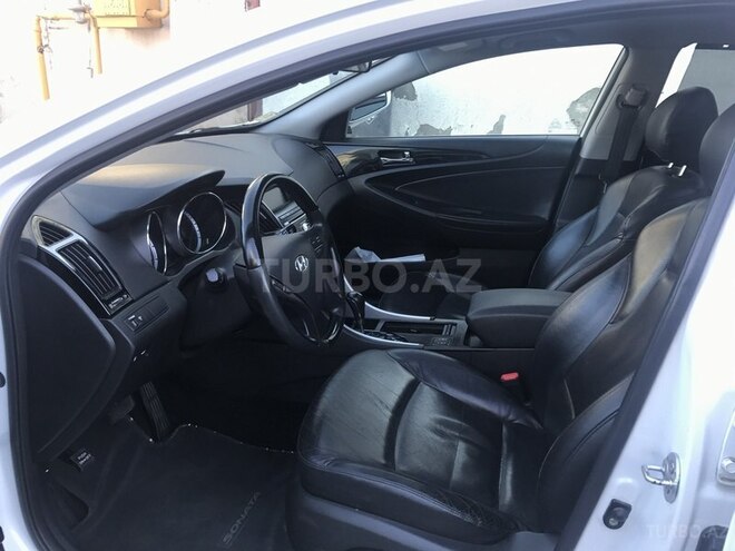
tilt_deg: -18.1
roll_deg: -2.7
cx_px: 368
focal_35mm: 28
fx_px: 595
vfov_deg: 49.7
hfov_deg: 63.4
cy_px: 276
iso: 32
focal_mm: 3.99
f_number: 1.8
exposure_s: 1/90
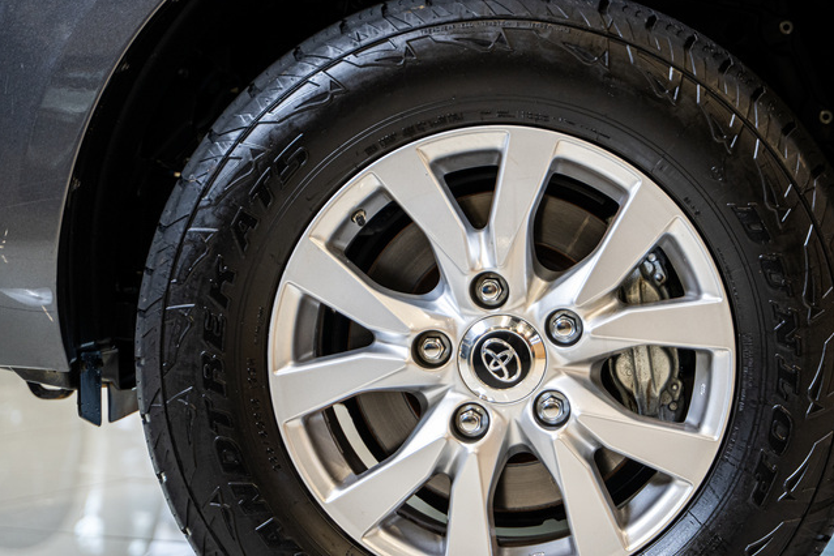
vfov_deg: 11.4
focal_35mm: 120
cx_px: 507
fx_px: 2780
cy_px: 364
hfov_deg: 17.0
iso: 640
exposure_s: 1/125
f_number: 2.8
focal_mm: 75
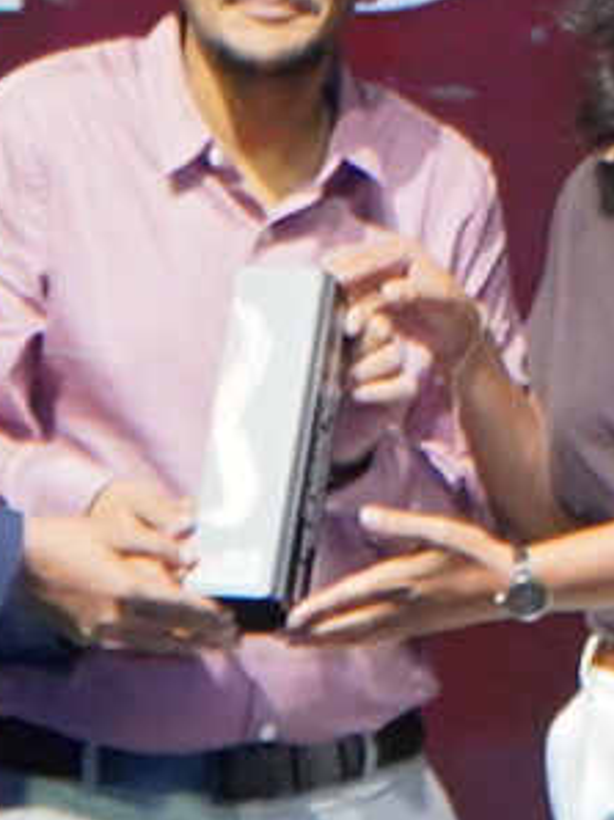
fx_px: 9403
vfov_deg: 5.0
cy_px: 400
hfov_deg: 3.7
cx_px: 487
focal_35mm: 397
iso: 800
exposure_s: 1/125
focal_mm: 32
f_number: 4.5
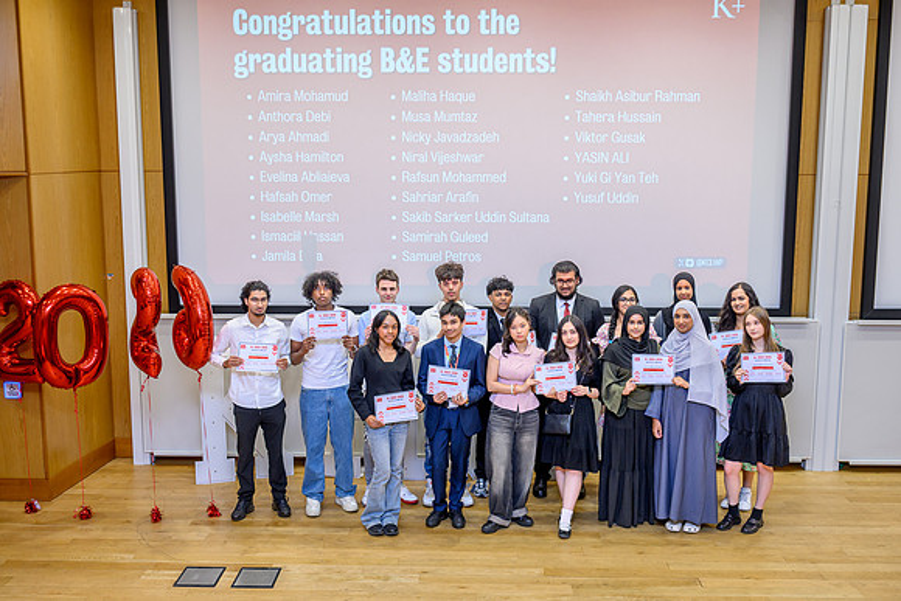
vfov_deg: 35.0
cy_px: 300
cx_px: 450
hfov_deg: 50.6
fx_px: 953
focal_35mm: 38
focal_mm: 37
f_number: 2.8
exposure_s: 1/200
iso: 1100
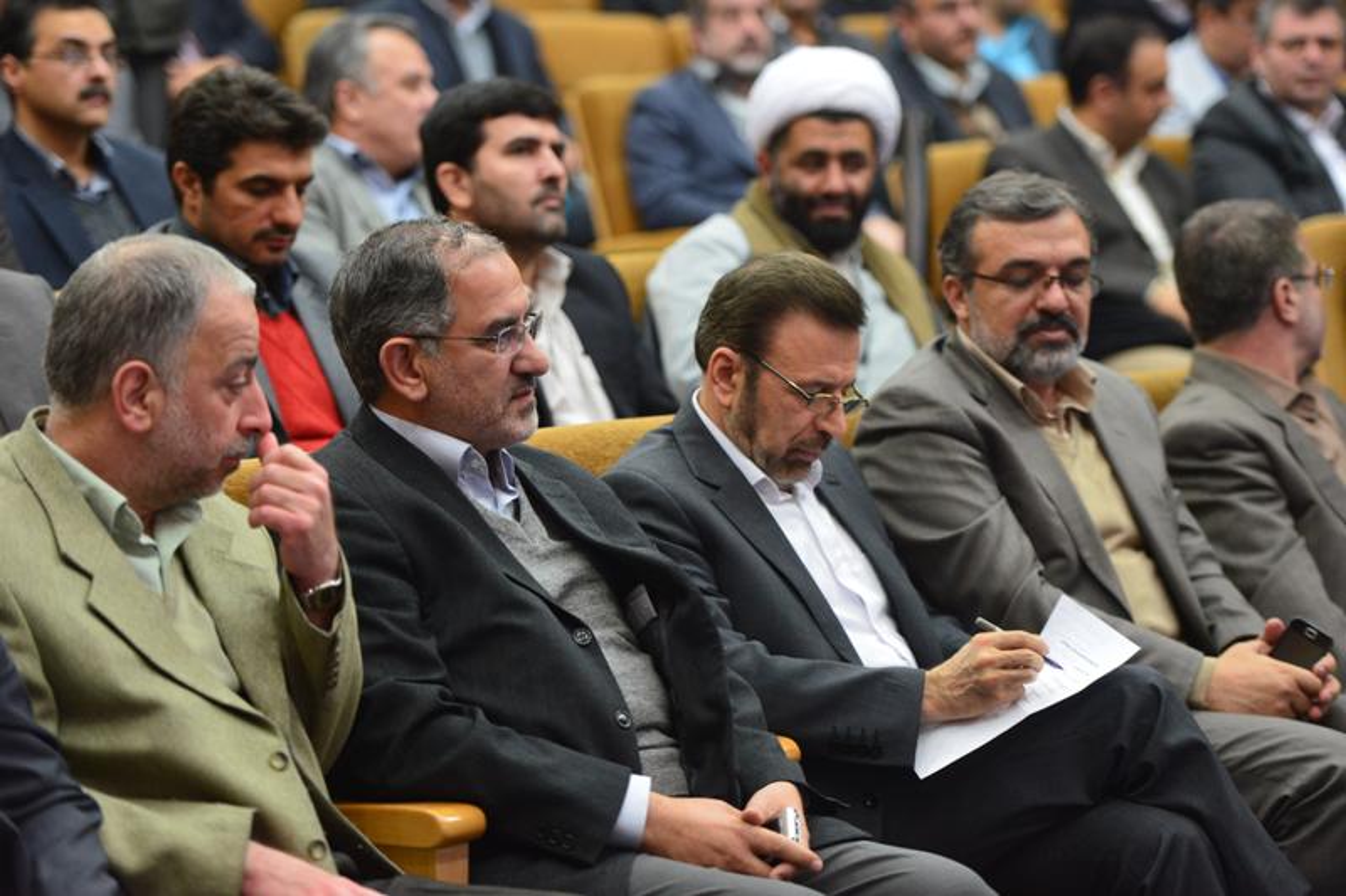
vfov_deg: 11.2
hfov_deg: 16.8
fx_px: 4560
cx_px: 673
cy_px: 448
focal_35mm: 122
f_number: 2.8
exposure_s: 1/80
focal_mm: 122
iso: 3200
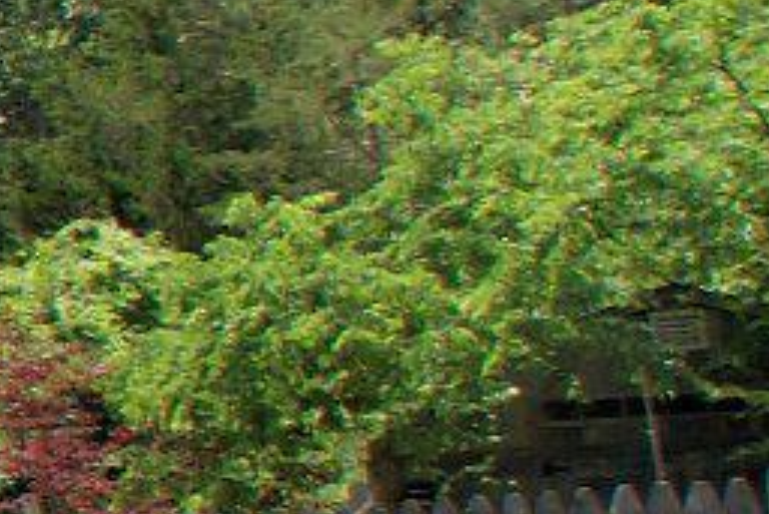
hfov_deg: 8.5
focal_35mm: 132
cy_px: 412
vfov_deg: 10.4
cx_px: -2202
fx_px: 2821
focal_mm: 11
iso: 100
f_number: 10
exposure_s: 1/60
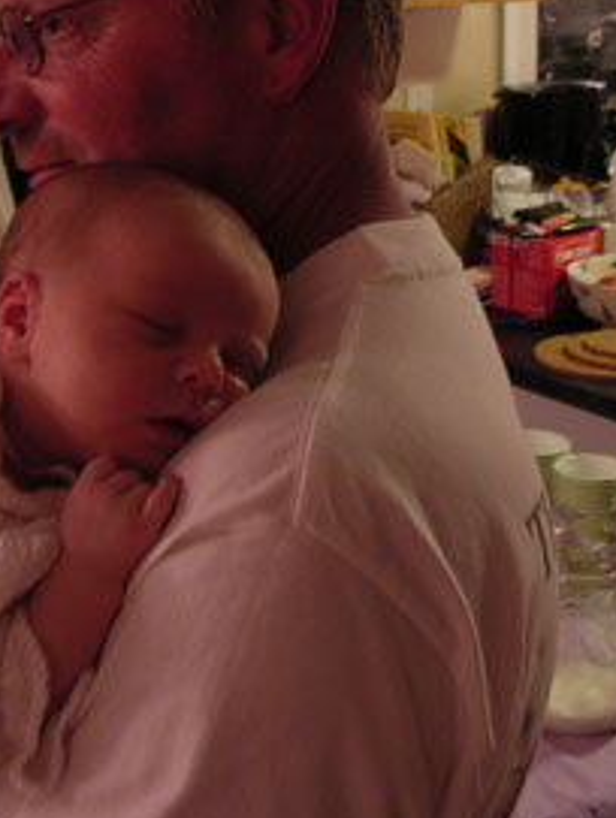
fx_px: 1326
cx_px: 187
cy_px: 281
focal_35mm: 56
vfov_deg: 34.0
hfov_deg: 26.0
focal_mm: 5.8
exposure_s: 1/3.2
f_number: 2.8
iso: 180
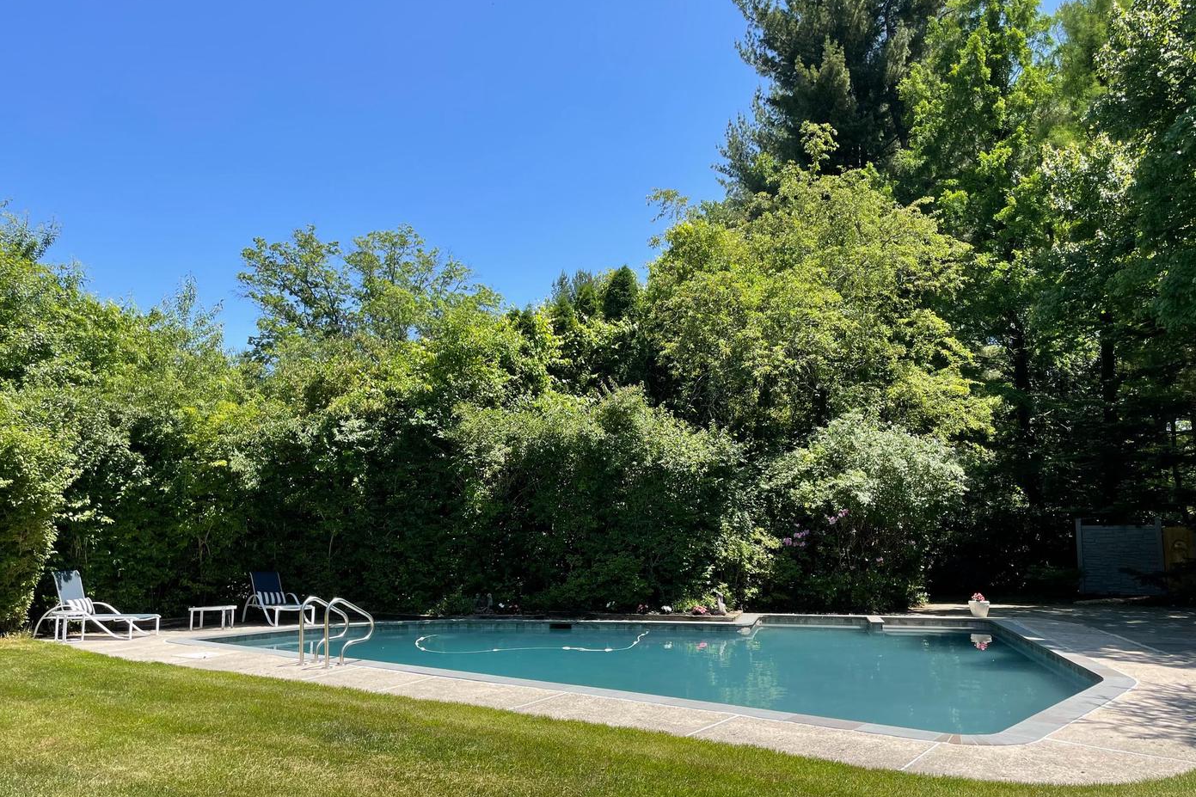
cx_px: 591
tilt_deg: +7.6
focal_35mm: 28
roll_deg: +0.4
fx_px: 930
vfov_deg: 46.4
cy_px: 417
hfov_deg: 65.5
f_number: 1.6
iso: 32
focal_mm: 4.2
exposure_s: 1/1949
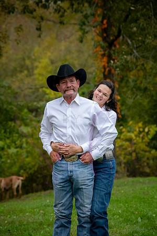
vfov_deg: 16.4
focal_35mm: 125
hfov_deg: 11.0
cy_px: 118
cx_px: 78
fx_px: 818
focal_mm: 125
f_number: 6.3
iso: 2000
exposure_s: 1/800
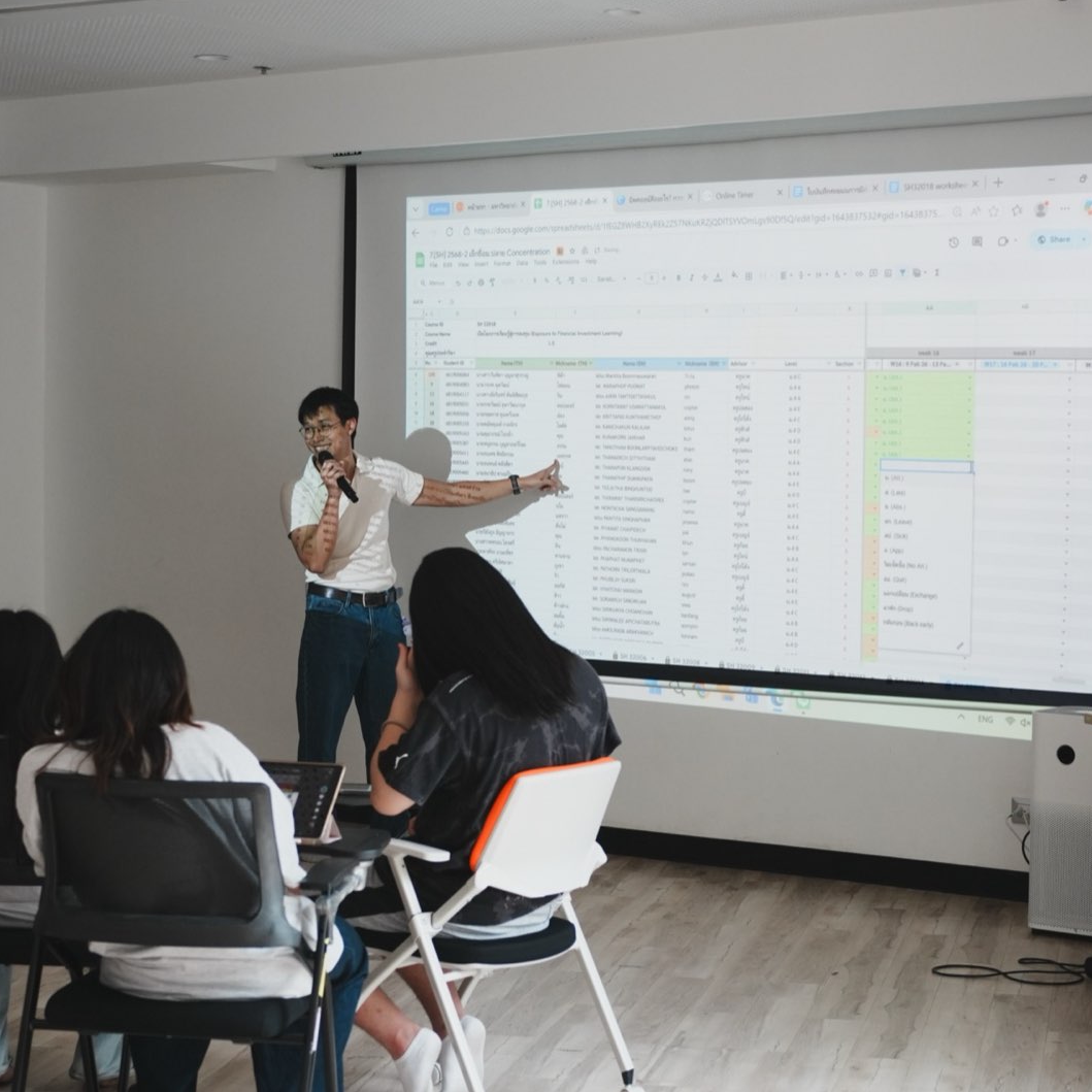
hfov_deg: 22.4
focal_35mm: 77
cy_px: 545
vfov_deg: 22.5
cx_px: 444
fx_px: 2748
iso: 640
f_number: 2.8
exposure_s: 1/250
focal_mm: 40
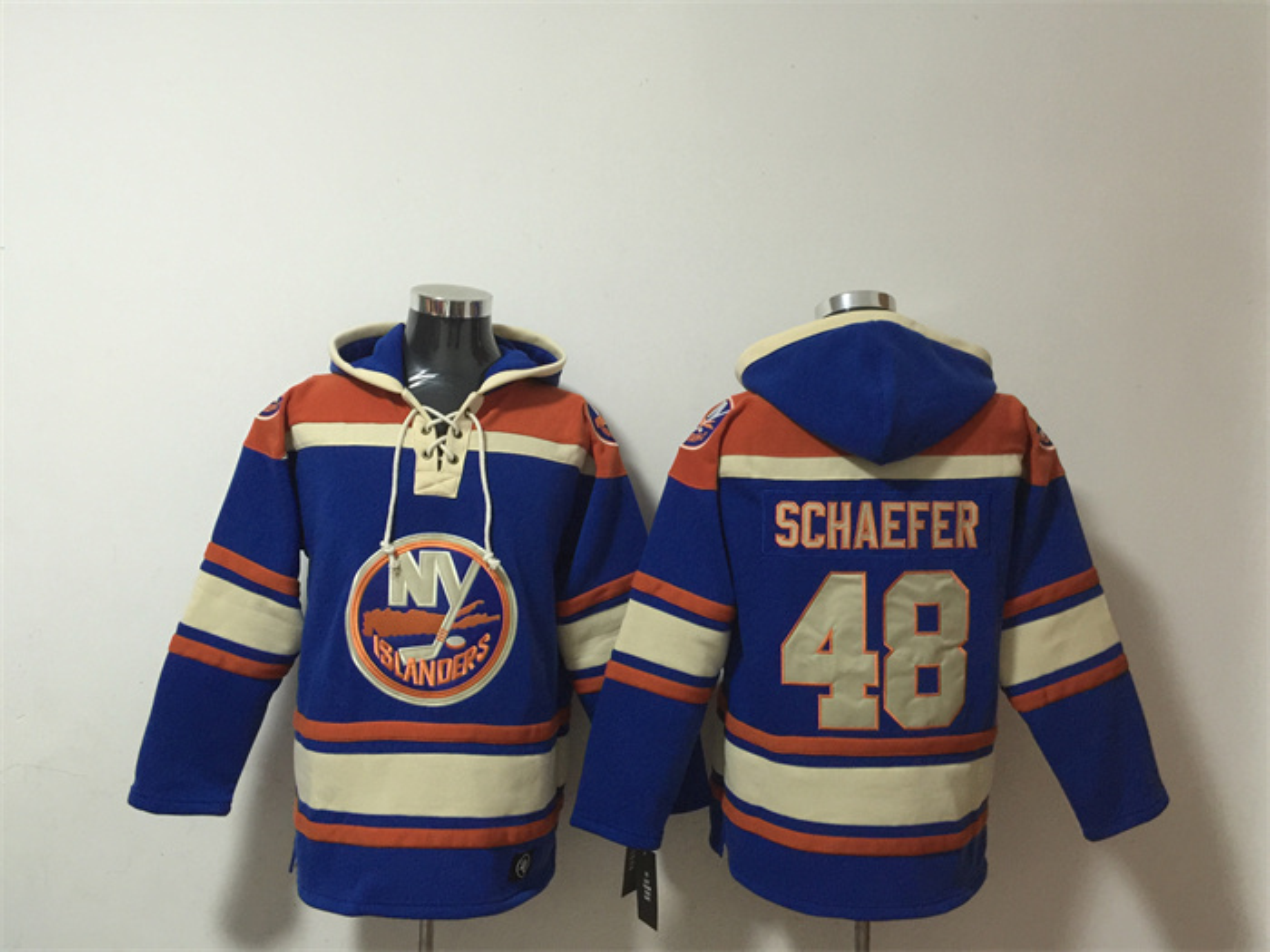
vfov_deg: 48.2
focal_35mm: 29
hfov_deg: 61.7
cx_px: 635
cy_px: 476
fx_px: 1064
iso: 125
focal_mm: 4.15
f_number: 2.2
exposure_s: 1/10
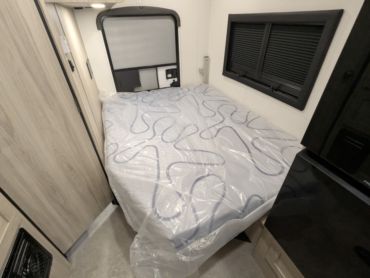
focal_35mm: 16
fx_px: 171
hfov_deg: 94.4
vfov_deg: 78.2
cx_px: 185
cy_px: 139
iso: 351
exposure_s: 1/29.3
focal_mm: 2.35
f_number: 2.2
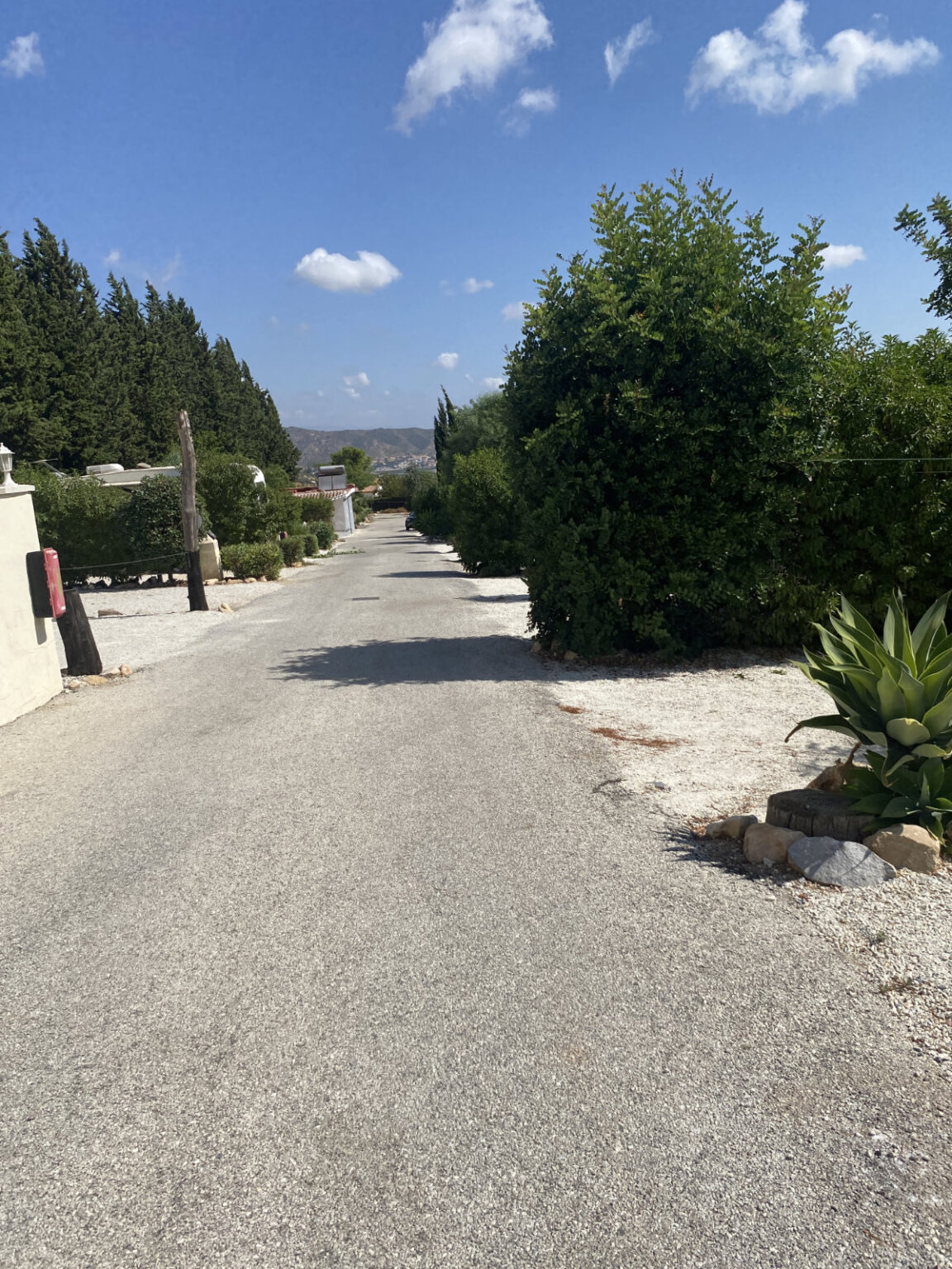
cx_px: 476
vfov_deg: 67.3
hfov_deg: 53.1
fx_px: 953
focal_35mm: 26
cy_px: 634
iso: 32
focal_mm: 4.2
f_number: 1.8
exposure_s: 1/4808
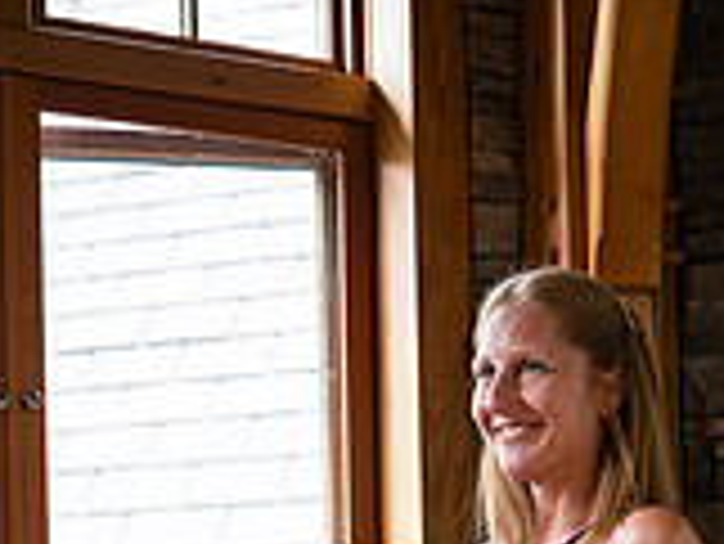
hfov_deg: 23.4
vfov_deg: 16.3
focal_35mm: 83
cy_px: 812
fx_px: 1737
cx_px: 499
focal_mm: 24
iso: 800
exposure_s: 1/200
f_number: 2.8
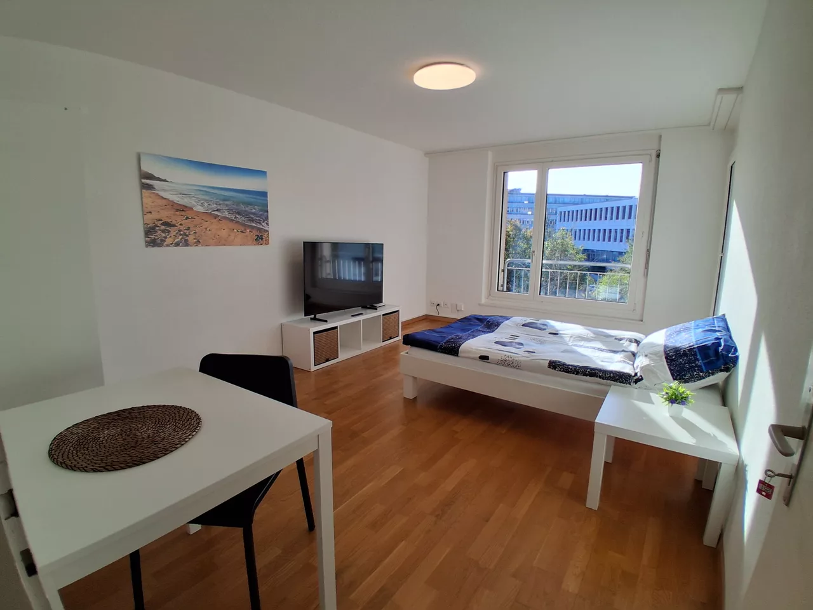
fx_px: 399
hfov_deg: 91.0
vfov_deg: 74.7
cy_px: 305
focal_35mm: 17
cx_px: 406
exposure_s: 1/390
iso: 50
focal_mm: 1.4
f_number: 2.2
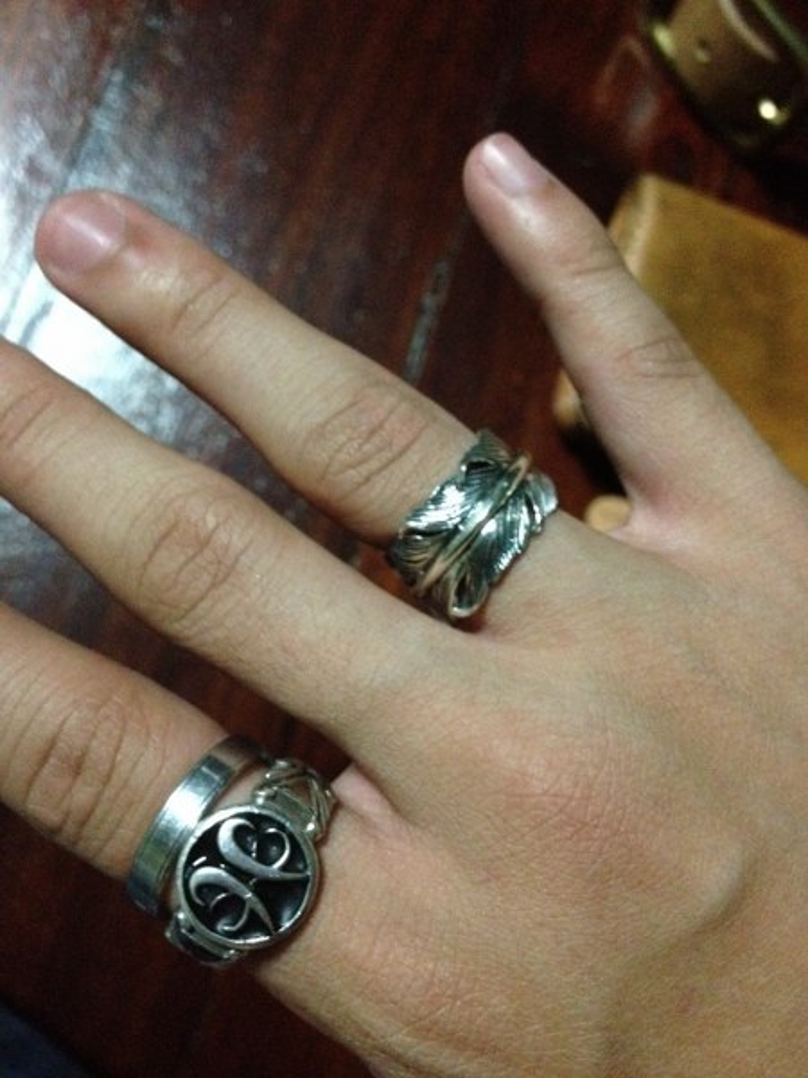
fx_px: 1089
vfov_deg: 52.6
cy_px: 539
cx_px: 404
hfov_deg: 40.7
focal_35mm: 35
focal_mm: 4.28
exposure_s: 1/15
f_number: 2.4
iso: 800
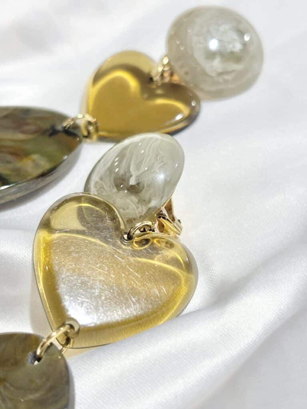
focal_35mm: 52
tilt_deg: -30.7
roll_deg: +5.6
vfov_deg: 36.8
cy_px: 204
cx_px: 154
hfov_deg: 28.0
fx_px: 615
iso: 32
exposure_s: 1/169
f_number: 1.6
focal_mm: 5.96
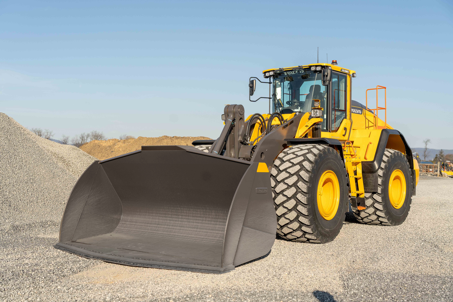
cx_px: 226
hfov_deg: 46.4
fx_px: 528
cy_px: 151
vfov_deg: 31.9
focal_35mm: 42
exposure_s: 1/1250
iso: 200
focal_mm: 42
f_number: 4
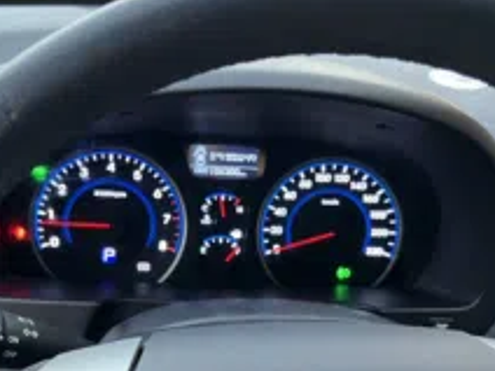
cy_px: 303
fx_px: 701
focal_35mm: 49
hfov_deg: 38.8
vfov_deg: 28.9
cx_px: 198
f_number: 1.5
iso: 500
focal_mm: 5.7
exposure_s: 1/60
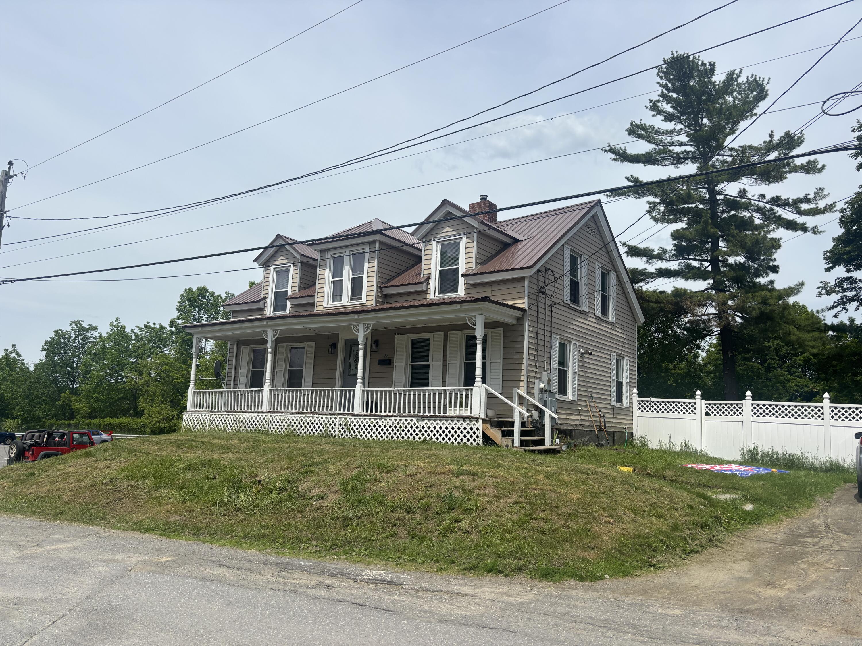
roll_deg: -2.8
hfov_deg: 67.3
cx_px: 431
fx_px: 647
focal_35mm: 26
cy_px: 323
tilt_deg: +8.6
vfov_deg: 53.1
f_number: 1.6
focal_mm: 5.96
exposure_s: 1/5348
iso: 50
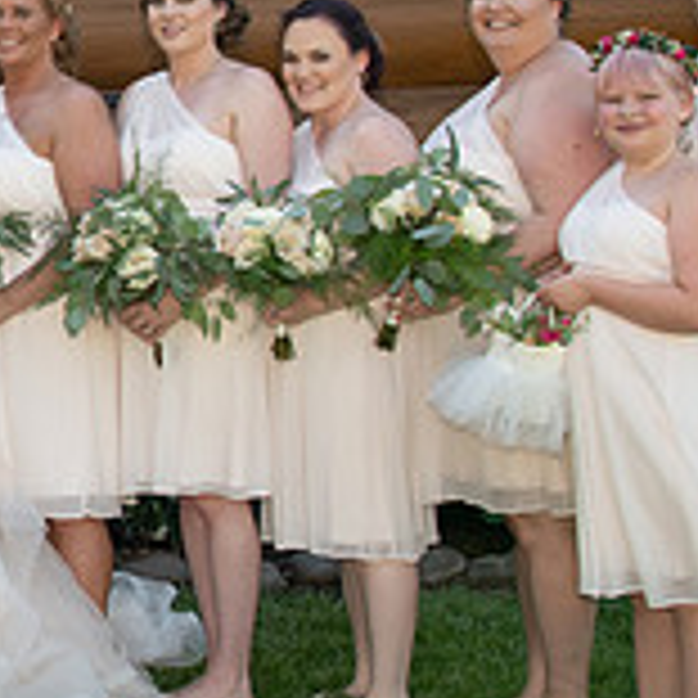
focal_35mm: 127
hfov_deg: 12.9
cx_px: -390
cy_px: 136
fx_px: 2897
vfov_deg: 13.7
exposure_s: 1/125
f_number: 10
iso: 250
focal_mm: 30
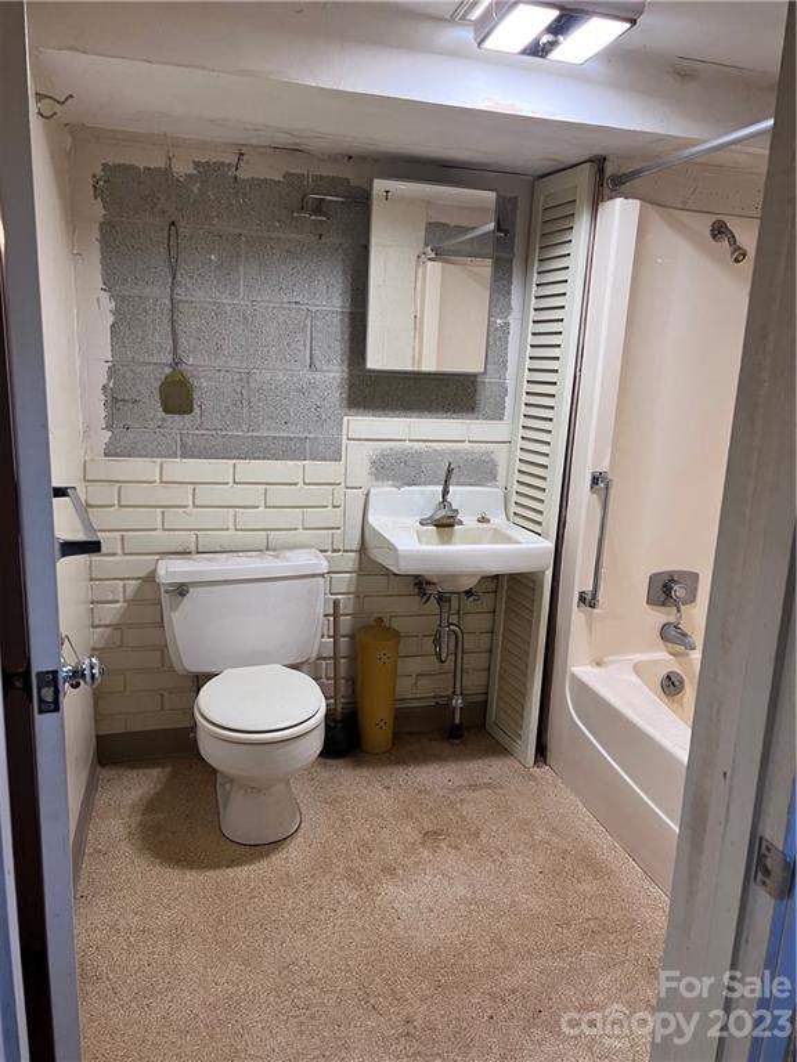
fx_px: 798
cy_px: 531
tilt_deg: -13.4
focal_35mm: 26
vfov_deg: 67.3
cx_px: 398
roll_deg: -4.0
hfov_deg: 53.1
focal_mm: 5.7
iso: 200
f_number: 1.5
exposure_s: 1/60
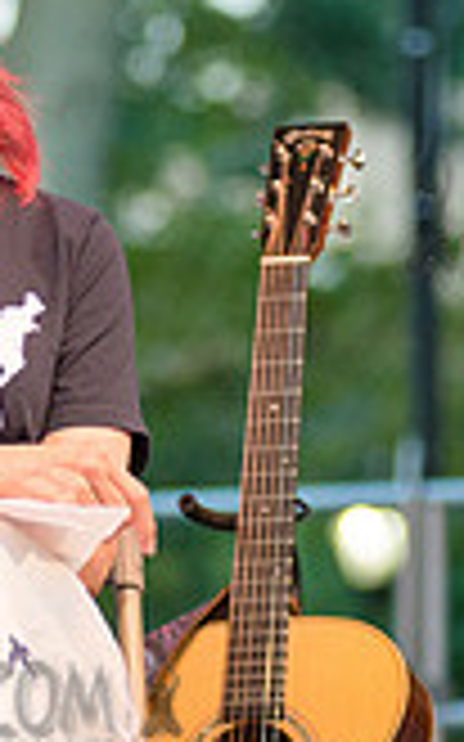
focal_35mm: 456
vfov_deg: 4.6
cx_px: -19
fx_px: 9234
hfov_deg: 2.9
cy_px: 141
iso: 2000
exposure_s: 1/640
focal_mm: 120
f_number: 3.5
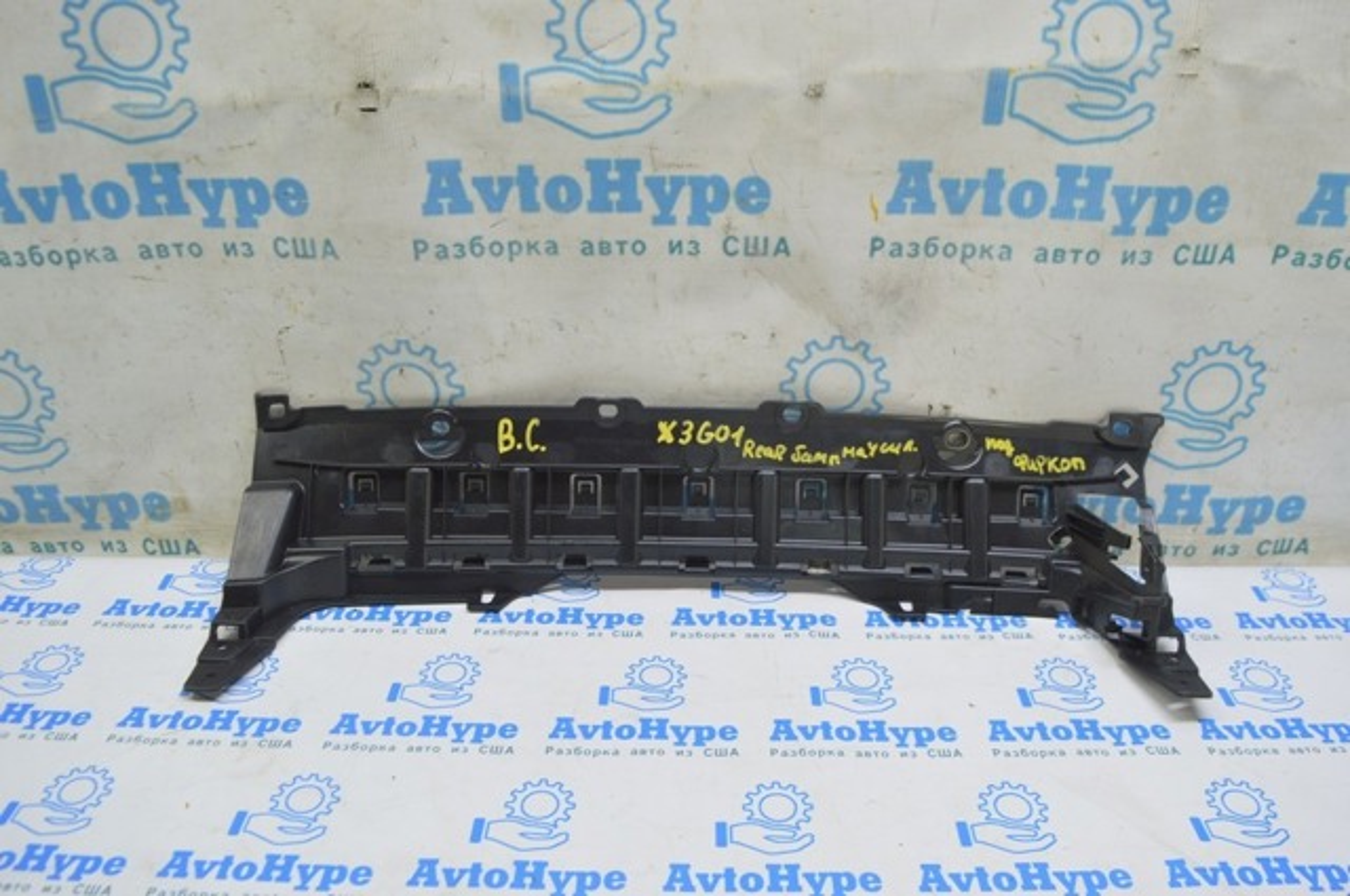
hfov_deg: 62.0
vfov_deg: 43.5
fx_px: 1124
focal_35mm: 30
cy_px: 448
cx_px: 675
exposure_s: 1/20
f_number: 5.6
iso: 400
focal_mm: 20
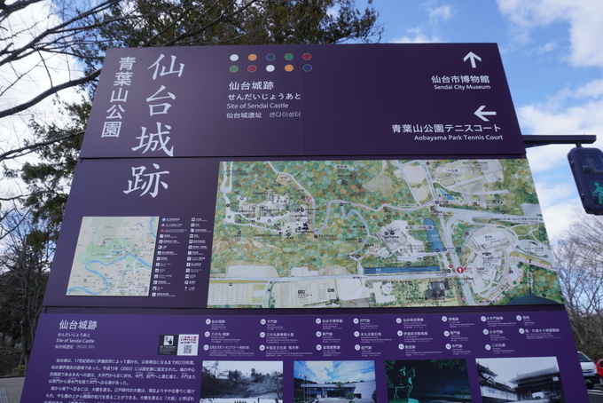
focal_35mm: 24
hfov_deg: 73.7
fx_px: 402
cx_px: 302
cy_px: 202
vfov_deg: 53.2
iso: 100
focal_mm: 16
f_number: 8
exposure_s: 1/160
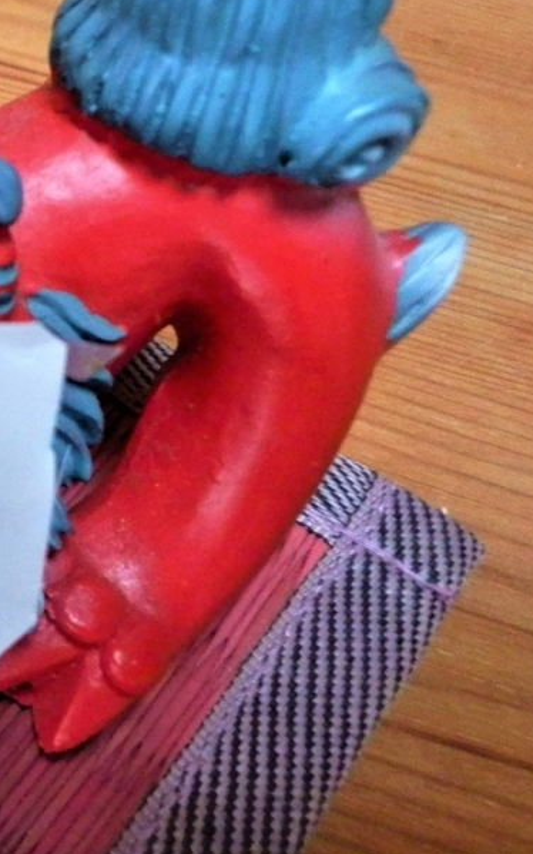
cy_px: 341
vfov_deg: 39.4
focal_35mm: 51
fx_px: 1186
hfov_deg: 21.4
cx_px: -264
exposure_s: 1/50
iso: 800
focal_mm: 4.2
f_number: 3
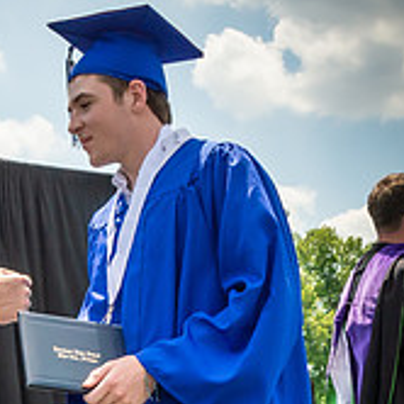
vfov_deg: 17.3
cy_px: 448
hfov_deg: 17.8
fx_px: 1281
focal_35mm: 97
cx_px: 99
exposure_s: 1/800
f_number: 7.1
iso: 200
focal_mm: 17
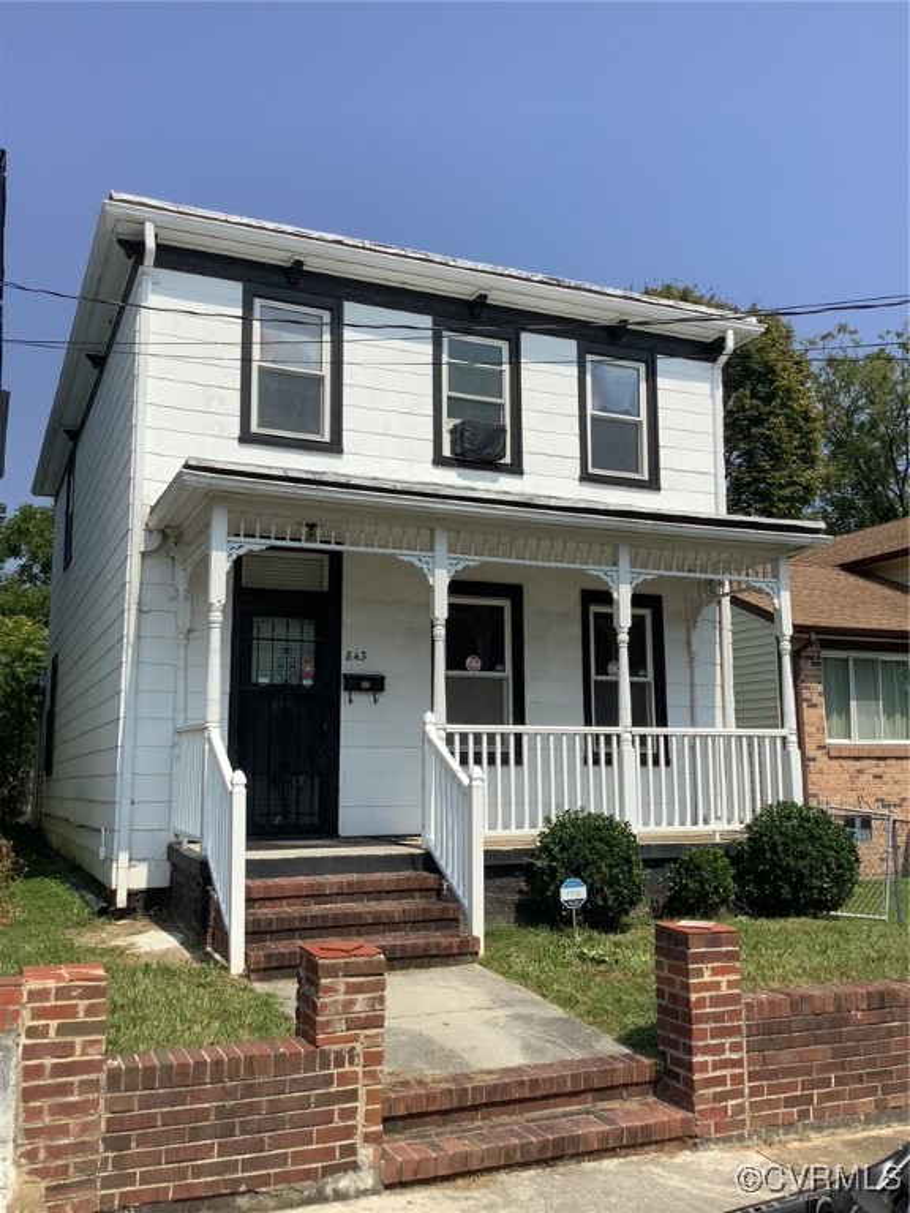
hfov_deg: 45.4
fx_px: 1087
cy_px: 606
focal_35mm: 31
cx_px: 455
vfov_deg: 58.4
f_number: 2.4
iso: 25
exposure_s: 1/1812
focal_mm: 3.3
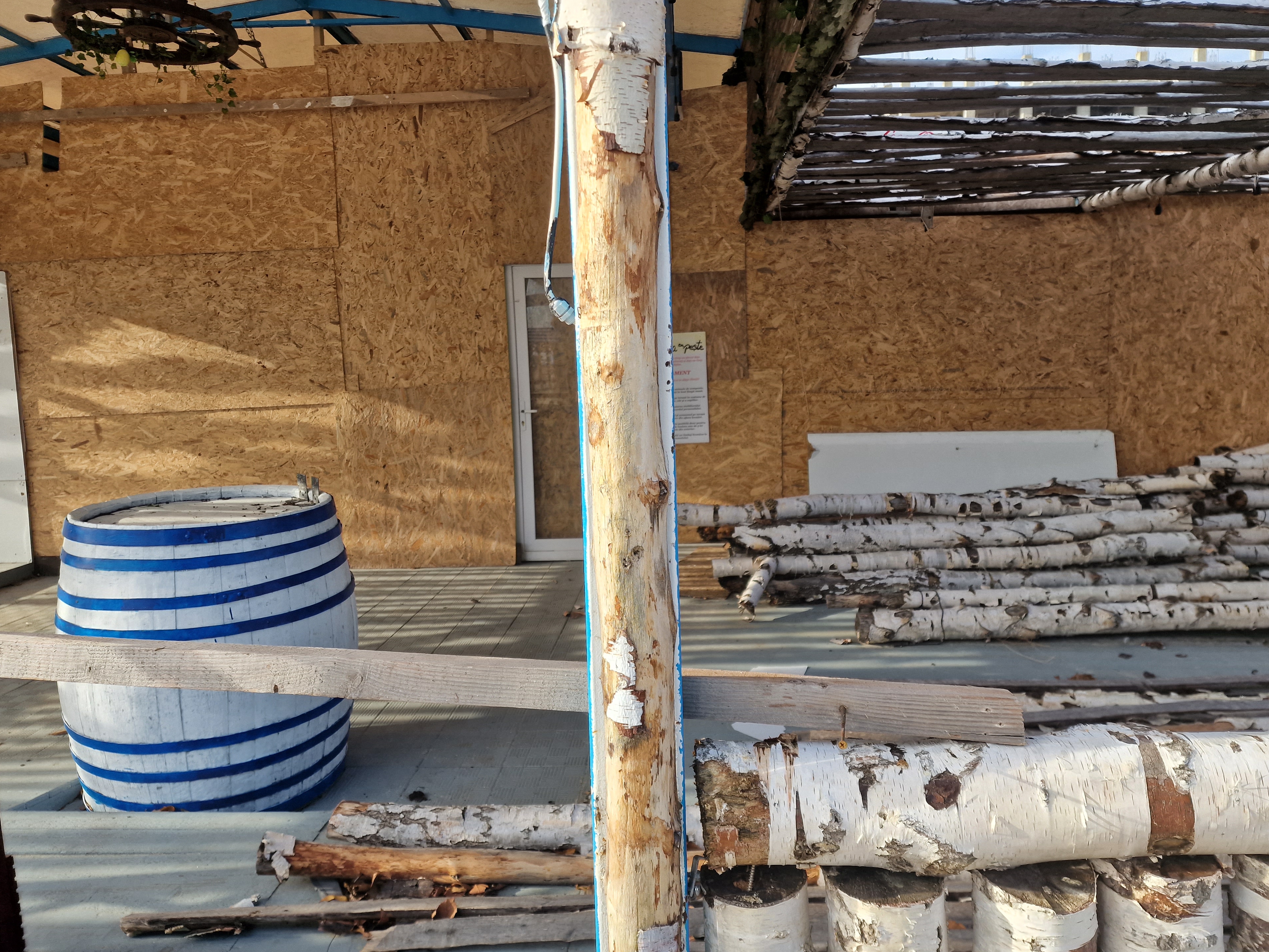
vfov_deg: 56.8
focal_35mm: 24
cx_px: 653
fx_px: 880
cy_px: 461
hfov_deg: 71.6
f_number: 1.8
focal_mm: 6.4
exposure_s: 1/271
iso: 50
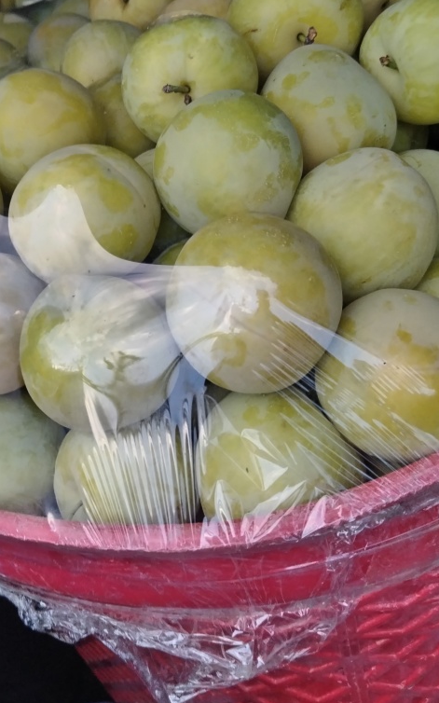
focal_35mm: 39
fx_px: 747
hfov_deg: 32.1
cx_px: 103
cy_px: 288
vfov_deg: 50.1
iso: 117
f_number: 1.8
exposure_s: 1/50
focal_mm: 4.25
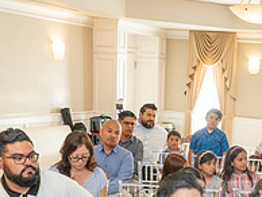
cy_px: 213
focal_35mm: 69
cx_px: 226
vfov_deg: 20.4
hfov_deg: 27.3
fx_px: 523
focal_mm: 24
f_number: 4
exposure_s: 1/200
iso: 1250
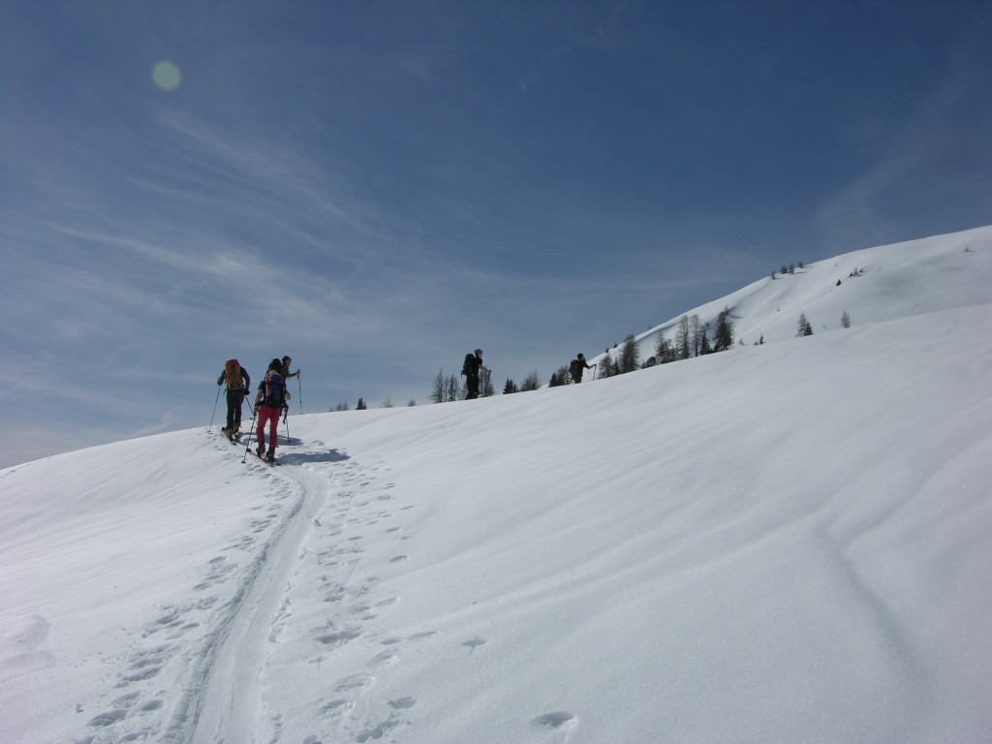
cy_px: 372
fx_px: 1003
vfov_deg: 40.7
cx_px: 496
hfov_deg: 52.6
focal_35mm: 35
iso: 50
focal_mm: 8.9
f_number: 8
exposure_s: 1/651
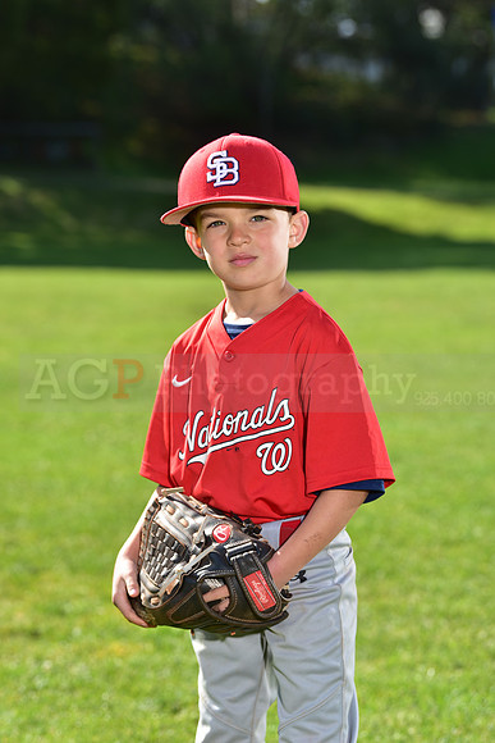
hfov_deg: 11.8
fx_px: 2391
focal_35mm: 116
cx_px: 248
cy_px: 372
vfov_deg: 17.6
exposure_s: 1/250
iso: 80
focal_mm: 116
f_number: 5
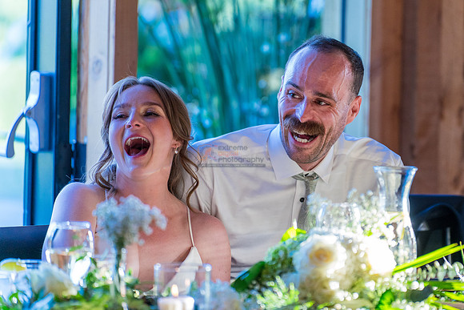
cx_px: 325
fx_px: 2773
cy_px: 116
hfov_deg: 9.6
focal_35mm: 215
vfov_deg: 6.4
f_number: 2.8
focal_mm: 150
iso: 1000
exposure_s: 1/400
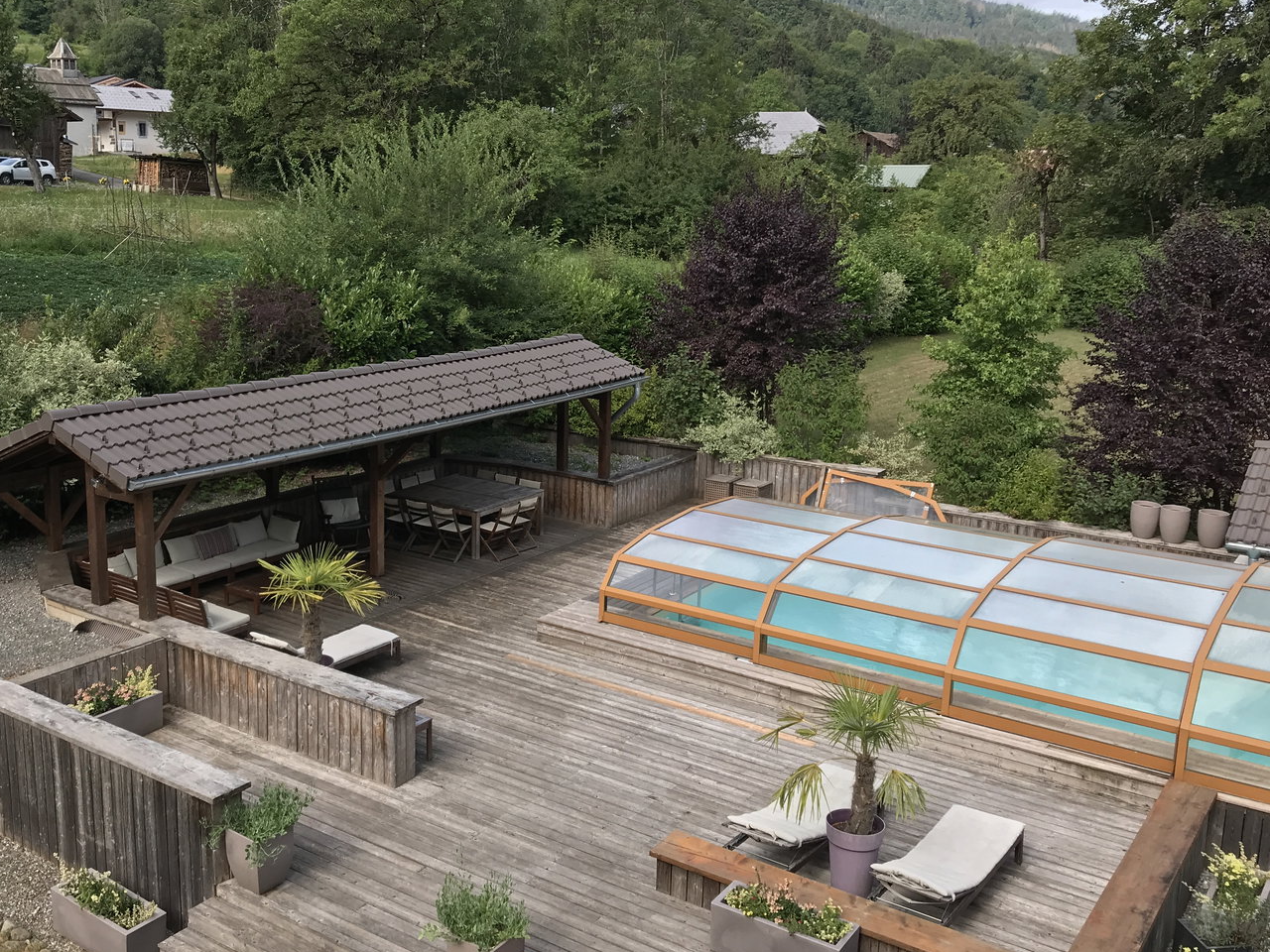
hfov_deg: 52.3
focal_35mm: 35
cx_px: 508
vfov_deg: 40.7
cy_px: 447
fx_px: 1284
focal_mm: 3.99
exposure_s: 1/791
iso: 20
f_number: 1.8
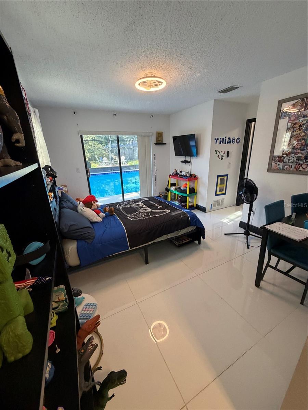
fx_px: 166
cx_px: 154
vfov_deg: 102.1
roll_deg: +2.0
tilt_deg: -17.5
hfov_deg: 85.7
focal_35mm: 14
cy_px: 205
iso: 320
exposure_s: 1/120
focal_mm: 2.22
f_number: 2.2
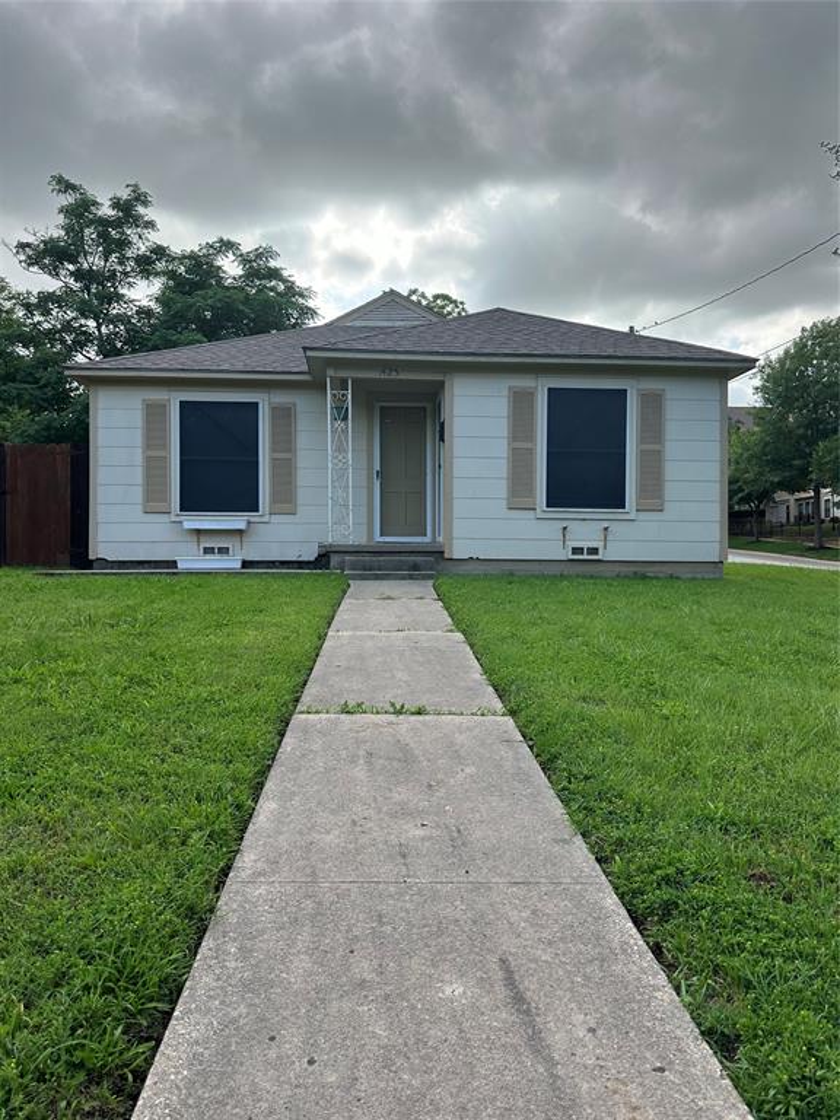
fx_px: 777
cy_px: 560
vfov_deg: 71.6
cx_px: 420
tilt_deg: +1.6
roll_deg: -0.3
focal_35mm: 24
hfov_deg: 56.8
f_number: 1.78
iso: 80
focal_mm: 6.86
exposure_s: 1/2469
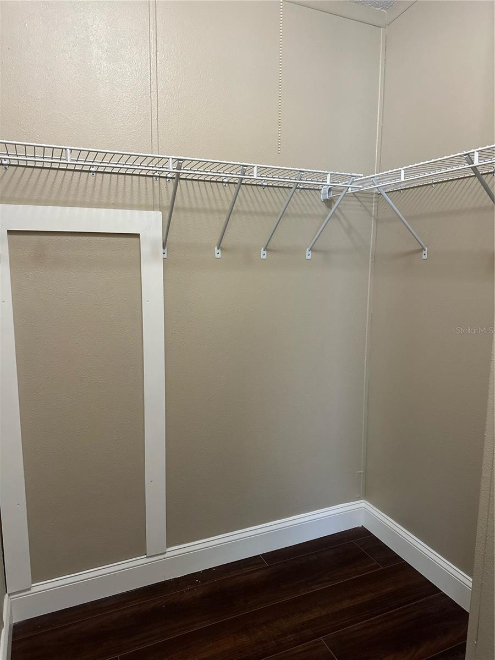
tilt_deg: -7.5
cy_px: 330
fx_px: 458
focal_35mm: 24
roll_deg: -0.8
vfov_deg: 71.6
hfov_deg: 56.8
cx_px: 248
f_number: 1.78
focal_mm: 6.86
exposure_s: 1/60
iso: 500
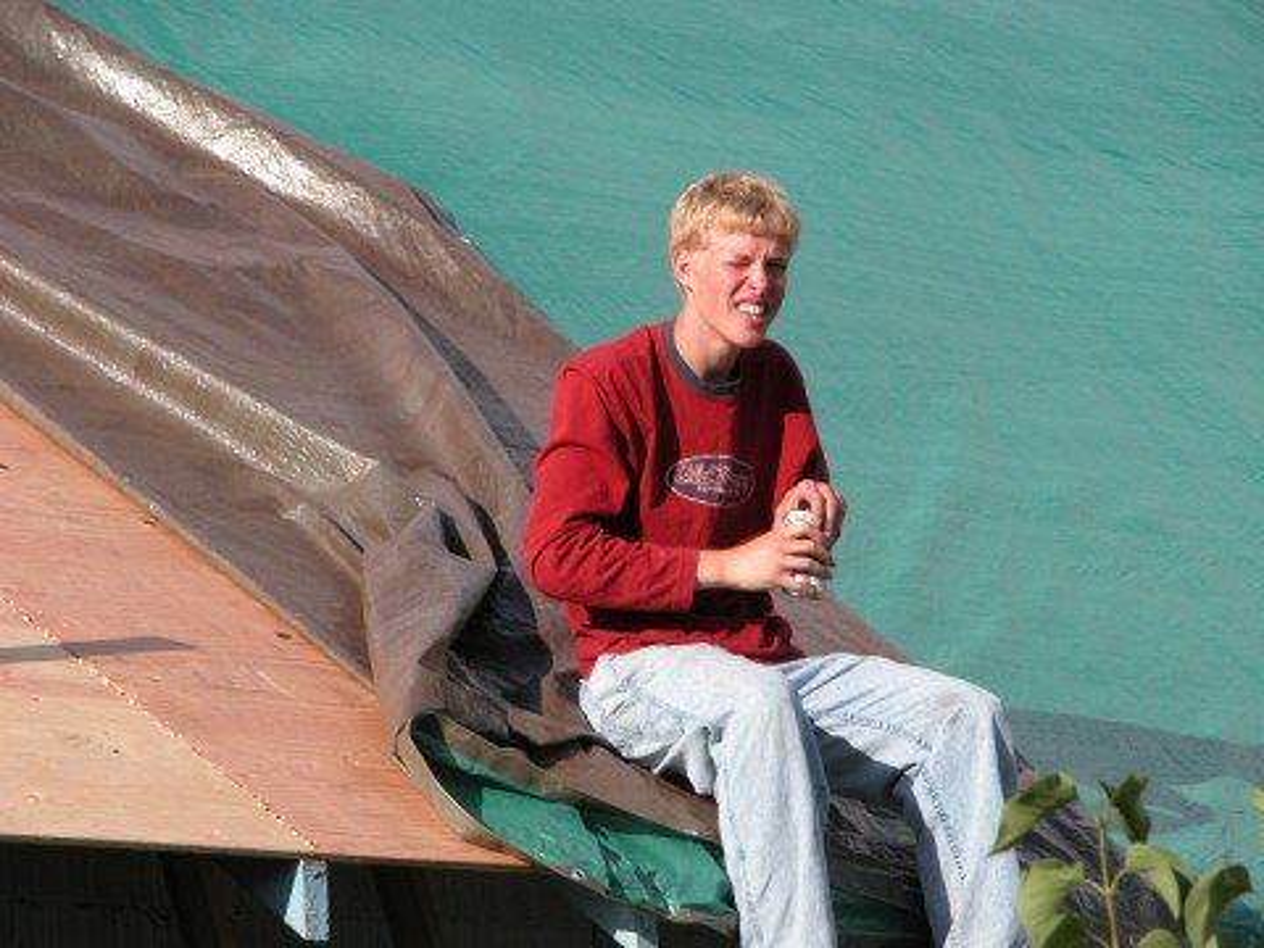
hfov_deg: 7.1
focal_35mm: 280
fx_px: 10224
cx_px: 632
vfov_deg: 5.3
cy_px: 474
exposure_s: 1/334
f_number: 5.9
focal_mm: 71.2
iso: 100
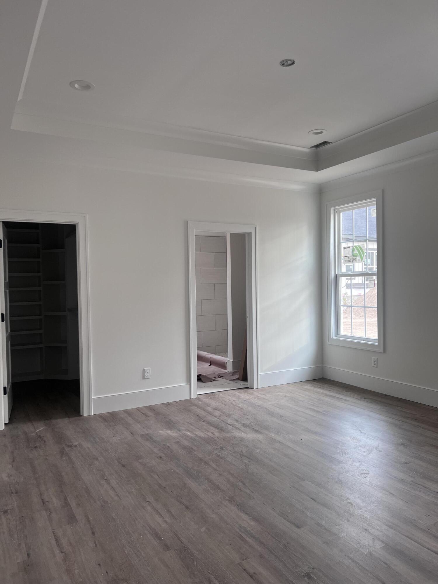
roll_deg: +1.6
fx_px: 439
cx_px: 219
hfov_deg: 53.1
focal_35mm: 26
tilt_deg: -1.3
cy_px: 292
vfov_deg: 67.3
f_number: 1.5
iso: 80
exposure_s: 1/121
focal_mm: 5.7
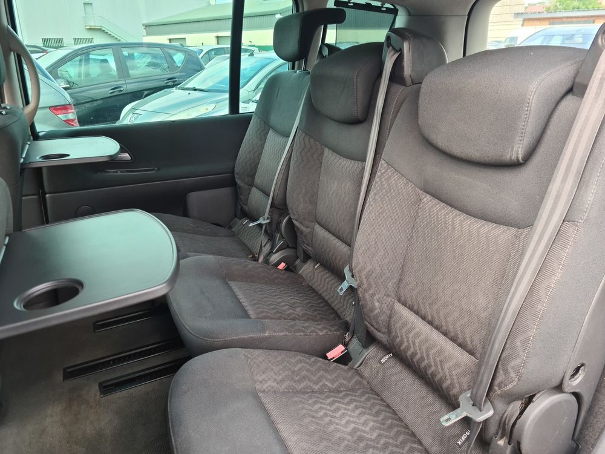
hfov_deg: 65.3
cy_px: 227
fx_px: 472
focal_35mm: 27
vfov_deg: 51.4
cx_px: 302
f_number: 2
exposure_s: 1/50
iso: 50
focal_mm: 5.9
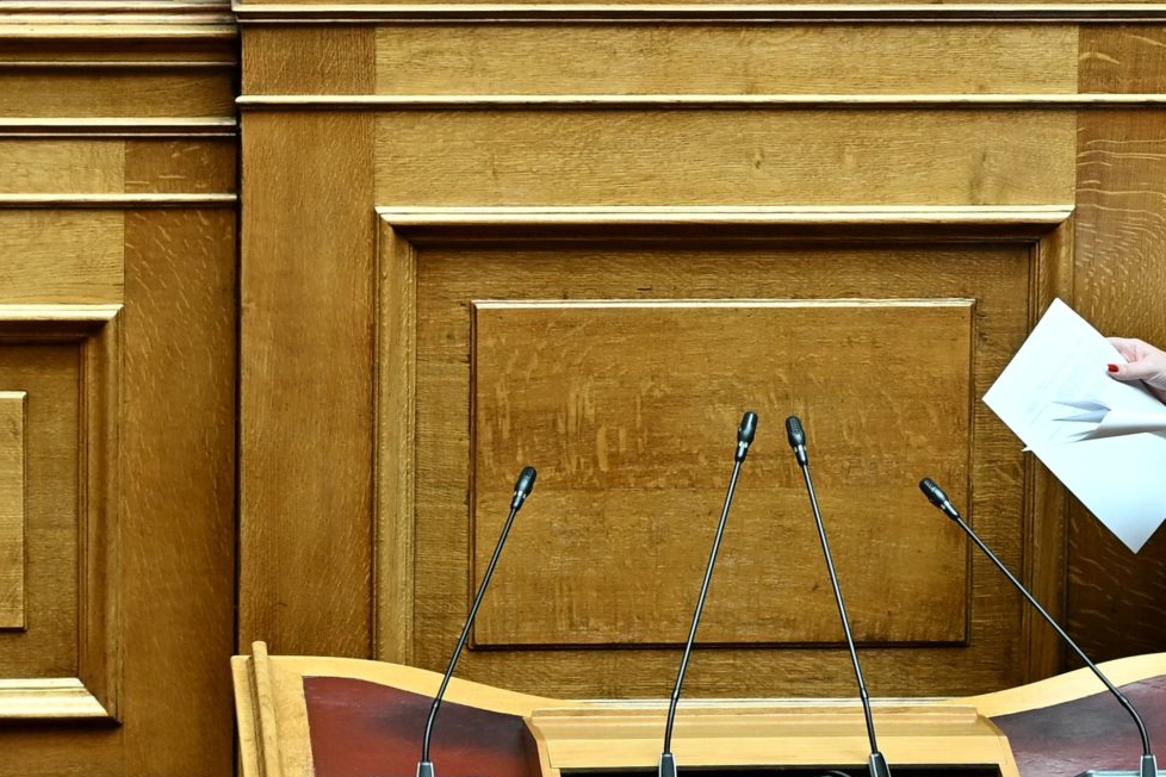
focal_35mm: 377
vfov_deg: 3.6
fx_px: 12210
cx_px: 985
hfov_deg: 5.5
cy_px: 110
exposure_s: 1/250
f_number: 4.5
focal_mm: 120
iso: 800
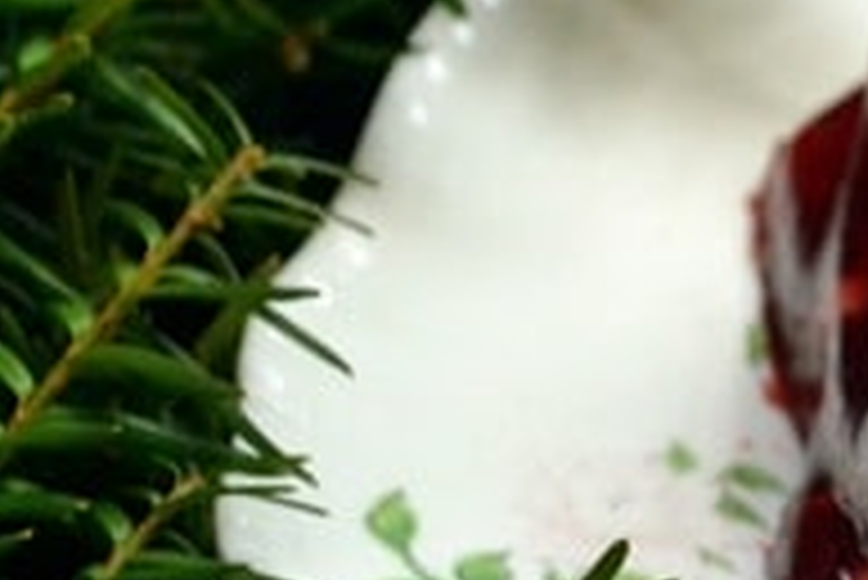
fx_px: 5907
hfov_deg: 8.1
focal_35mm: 245
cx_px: 1570
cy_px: 79
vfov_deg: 5.6
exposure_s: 1/60
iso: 2500
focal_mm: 45
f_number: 5.3
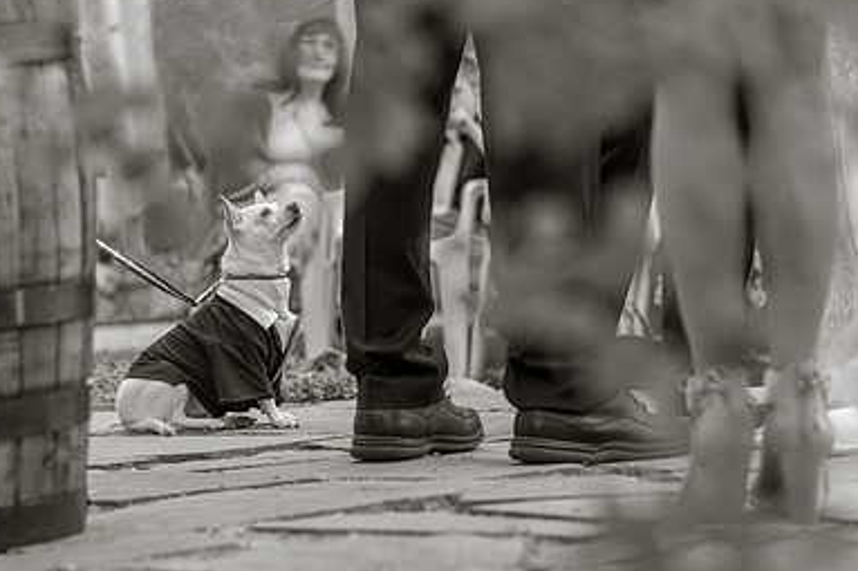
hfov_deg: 12.7
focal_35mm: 162
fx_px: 3859
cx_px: 298
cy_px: 228
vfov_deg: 8.5
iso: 100
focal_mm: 85
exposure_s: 1/200
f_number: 2.8
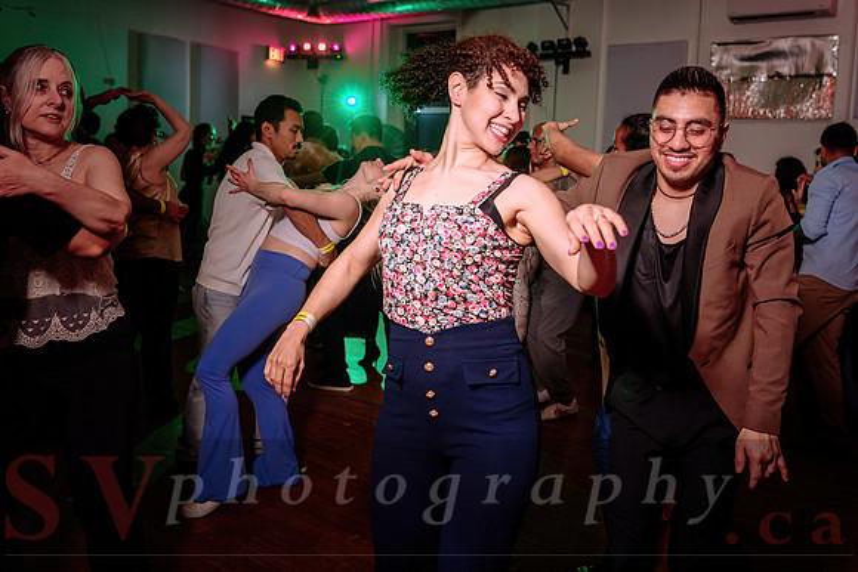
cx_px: 491
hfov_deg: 55.1
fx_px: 818
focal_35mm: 34
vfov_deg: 38.5
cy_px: 245
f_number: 3.2
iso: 800
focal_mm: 30
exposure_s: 1/80
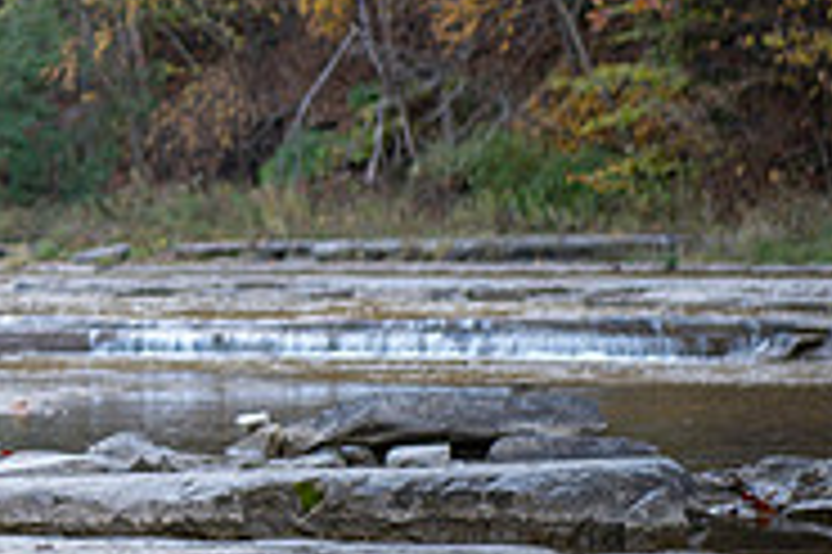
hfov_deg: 9.2
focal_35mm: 219
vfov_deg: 6.2
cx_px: -292
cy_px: 18
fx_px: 5057
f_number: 2.8
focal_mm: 70
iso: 64
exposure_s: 1/50
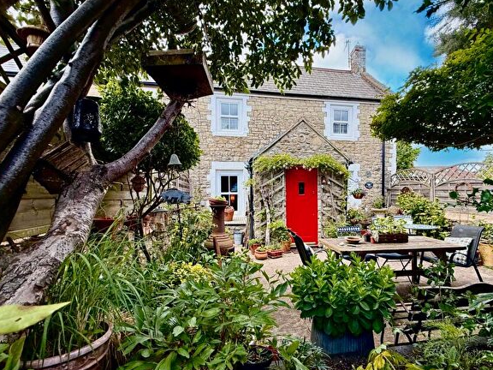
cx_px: 275
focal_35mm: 17
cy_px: 194
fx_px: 242
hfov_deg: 90.6
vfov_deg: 74.7
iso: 50
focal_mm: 2.22
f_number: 2.2
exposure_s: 1/312
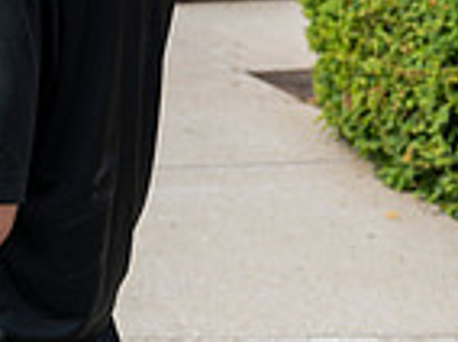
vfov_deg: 12.4
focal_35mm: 118
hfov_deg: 15.1
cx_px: -287
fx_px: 1559
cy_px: 18
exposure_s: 1/500
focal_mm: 30
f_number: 3.5
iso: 100
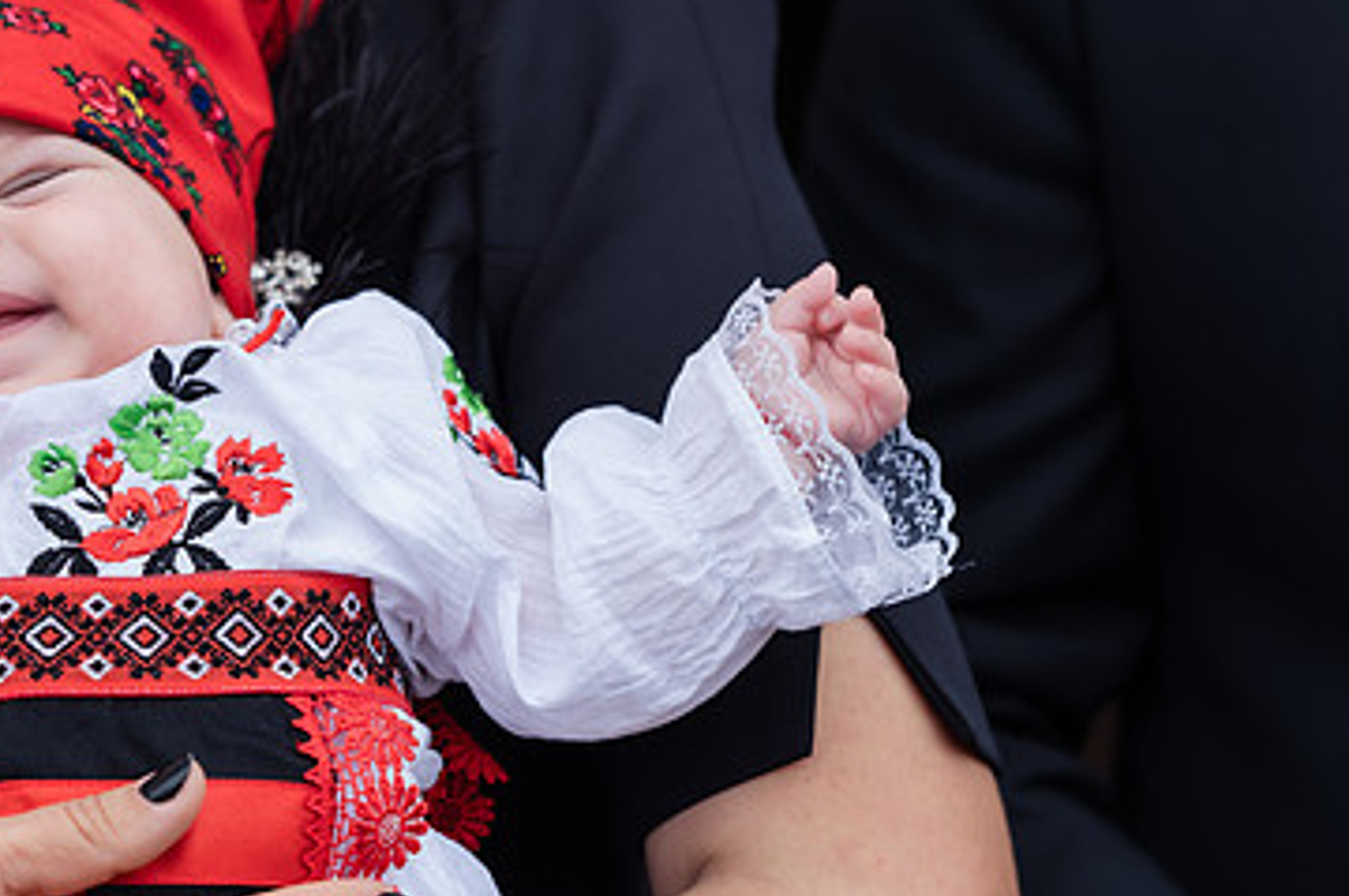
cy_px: 517
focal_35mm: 137
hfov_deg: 14.9
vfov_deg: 10.0
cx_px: 285
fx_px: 5127
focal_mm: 85
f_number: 4
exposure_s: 1/400
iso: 100
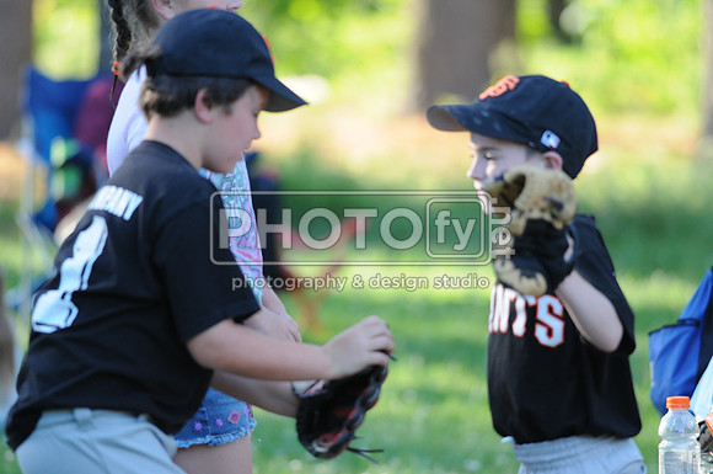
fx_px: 8900
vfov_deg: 3.0
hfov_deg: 4.6
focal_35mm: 450
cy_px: 237
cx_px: 356
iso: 800
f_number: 4
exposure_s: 1/500
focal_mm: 300
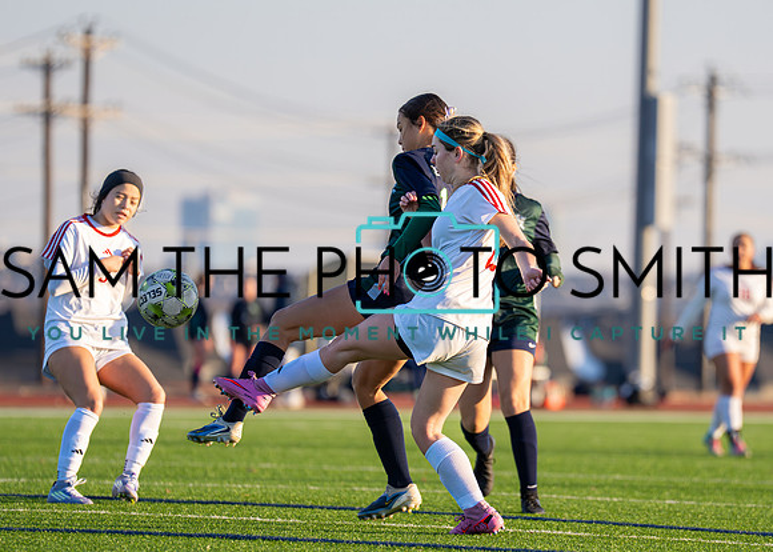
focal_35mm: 308
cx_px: 490
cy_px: 306
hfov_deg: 6.5
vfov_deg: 4.7
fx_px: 6761
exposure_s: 1/3200
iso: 400
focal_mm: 200
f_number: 2.8
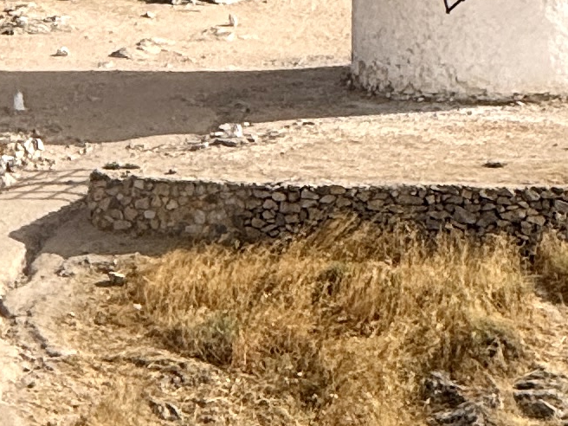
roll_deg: +0.2
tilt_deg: -2.2
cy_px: -695
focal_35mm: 738
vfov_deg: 2.0
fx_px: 12110
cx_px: -241
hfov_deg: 2.7
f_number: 2.8
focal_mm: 15.66
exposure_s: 1/2525
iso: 50
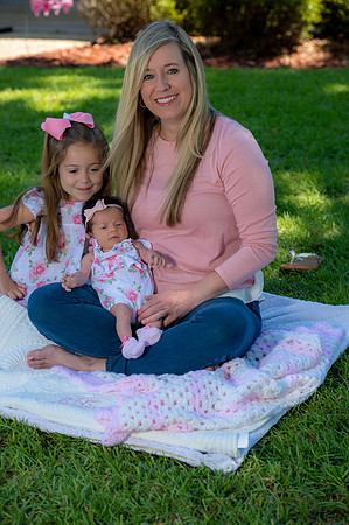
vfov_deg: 20.4
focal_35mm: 100
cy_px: 262
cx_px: 174
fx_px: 1457
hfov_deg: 13.7
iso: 100
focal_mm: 100
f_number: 5.6
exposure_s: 1/160
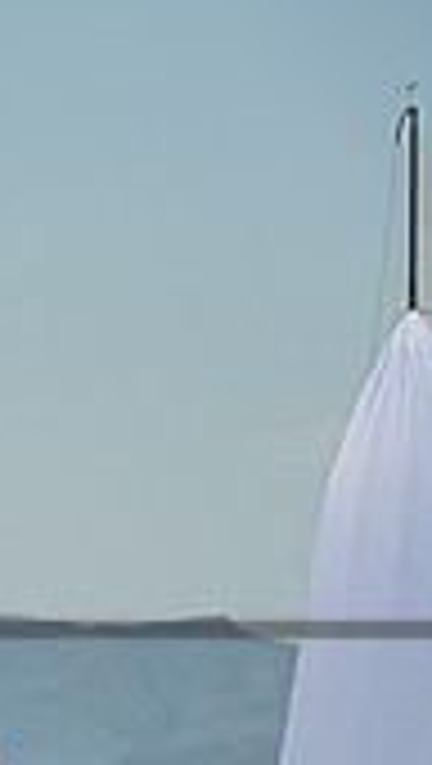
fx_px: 10172
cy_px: 737
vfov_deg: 4.3
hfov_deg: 2.4
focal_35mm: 501
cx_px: -779
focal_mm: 130
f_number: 7.1
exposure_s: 1/2000
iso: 320
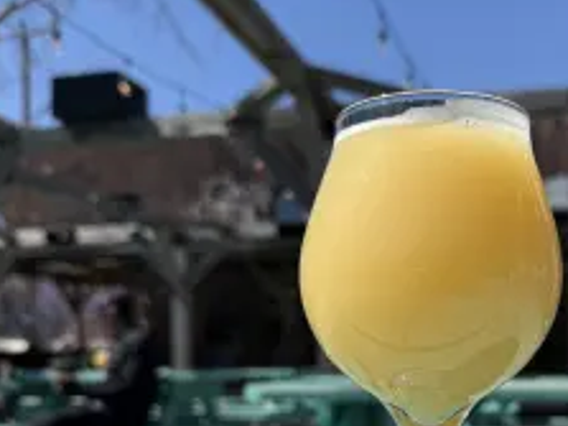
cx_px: 413
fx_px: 705
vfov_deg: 32.7
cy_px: 339
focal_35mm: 43
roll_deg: -0.8
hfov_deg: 42.8
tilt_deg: +1.3
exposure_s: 1/4975
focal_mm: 6.76
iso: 80
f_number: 1.78
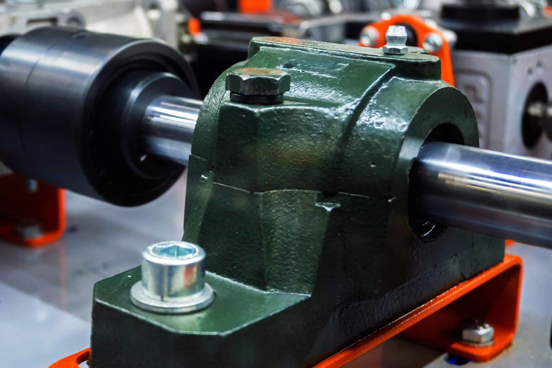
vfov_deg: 23.6
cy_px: 138
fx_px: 879
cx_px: 177
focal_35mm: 57
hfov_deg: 34.5
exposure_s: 1/80
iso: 800
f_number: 4.5
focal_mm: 27.5
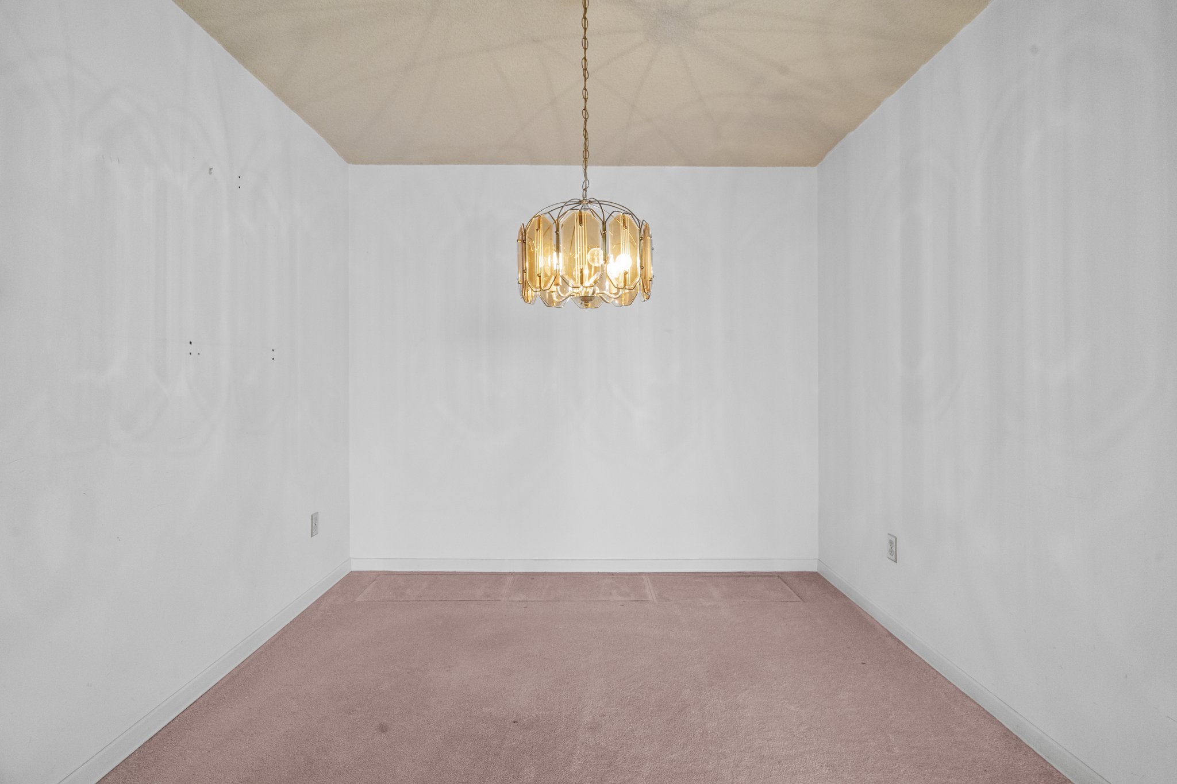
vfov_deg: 73.7
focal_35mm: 16
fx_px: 523
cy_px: 392
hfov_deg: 96.7
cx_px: 588
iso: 12800
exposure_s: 1/20
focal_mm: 16
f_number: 9
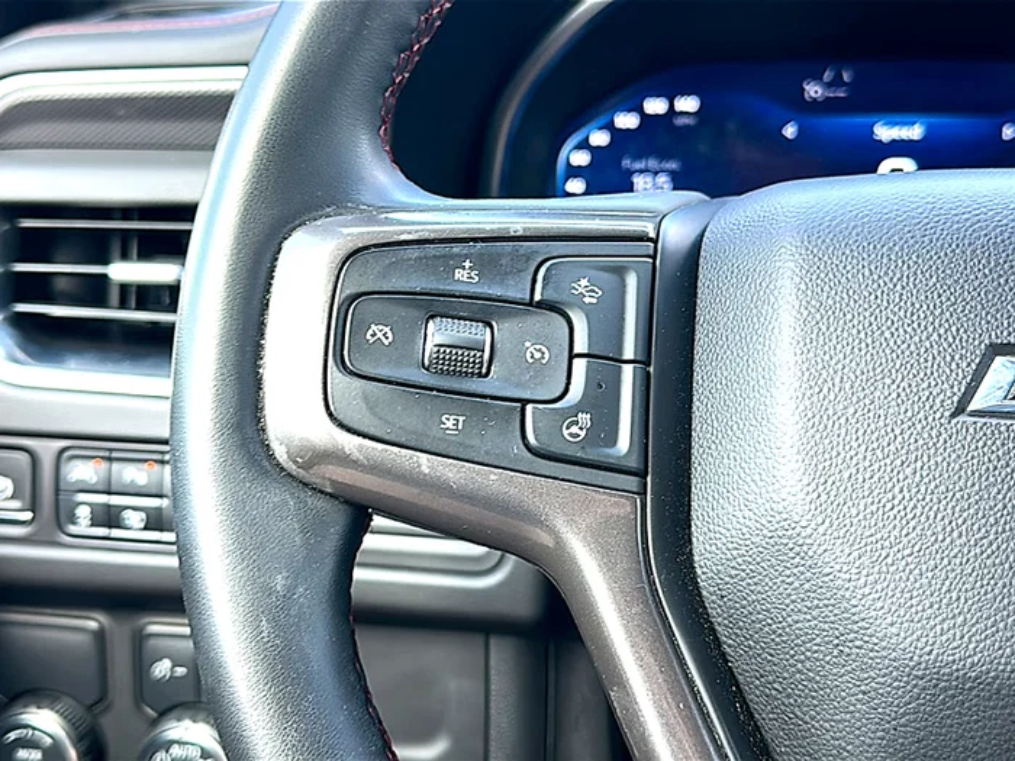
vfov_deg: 40.7
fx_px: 1026
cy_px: 380
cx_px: 508
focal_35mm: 35
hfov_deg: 52.6
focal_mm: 6.86
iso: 64
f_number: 1.78
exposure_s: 1/47
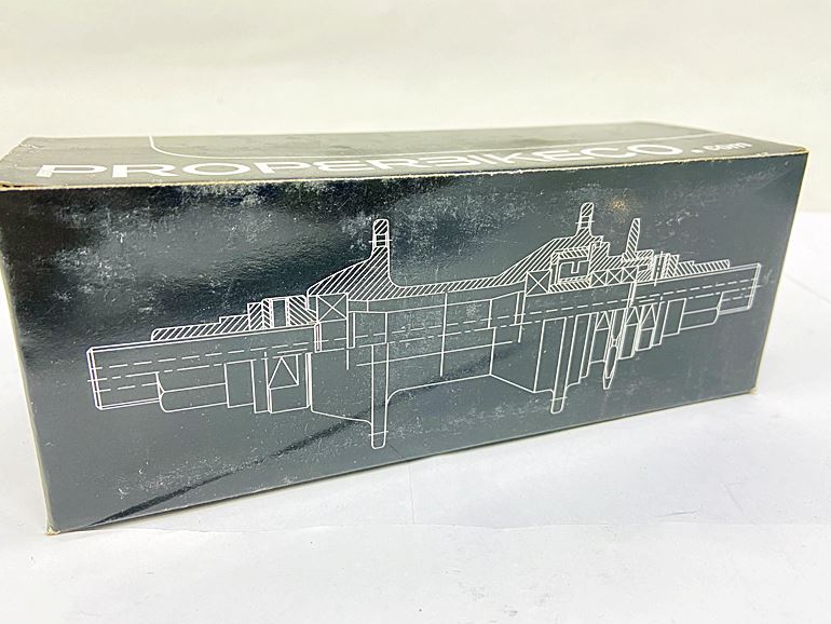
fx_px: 648
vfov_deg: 51.4
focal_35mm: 27
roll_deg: -2.1
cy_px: 322
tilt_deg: -21.5
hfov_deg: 65.3
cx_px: 406
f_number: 1.8
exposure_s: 1/50
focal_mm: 4.25
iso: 320
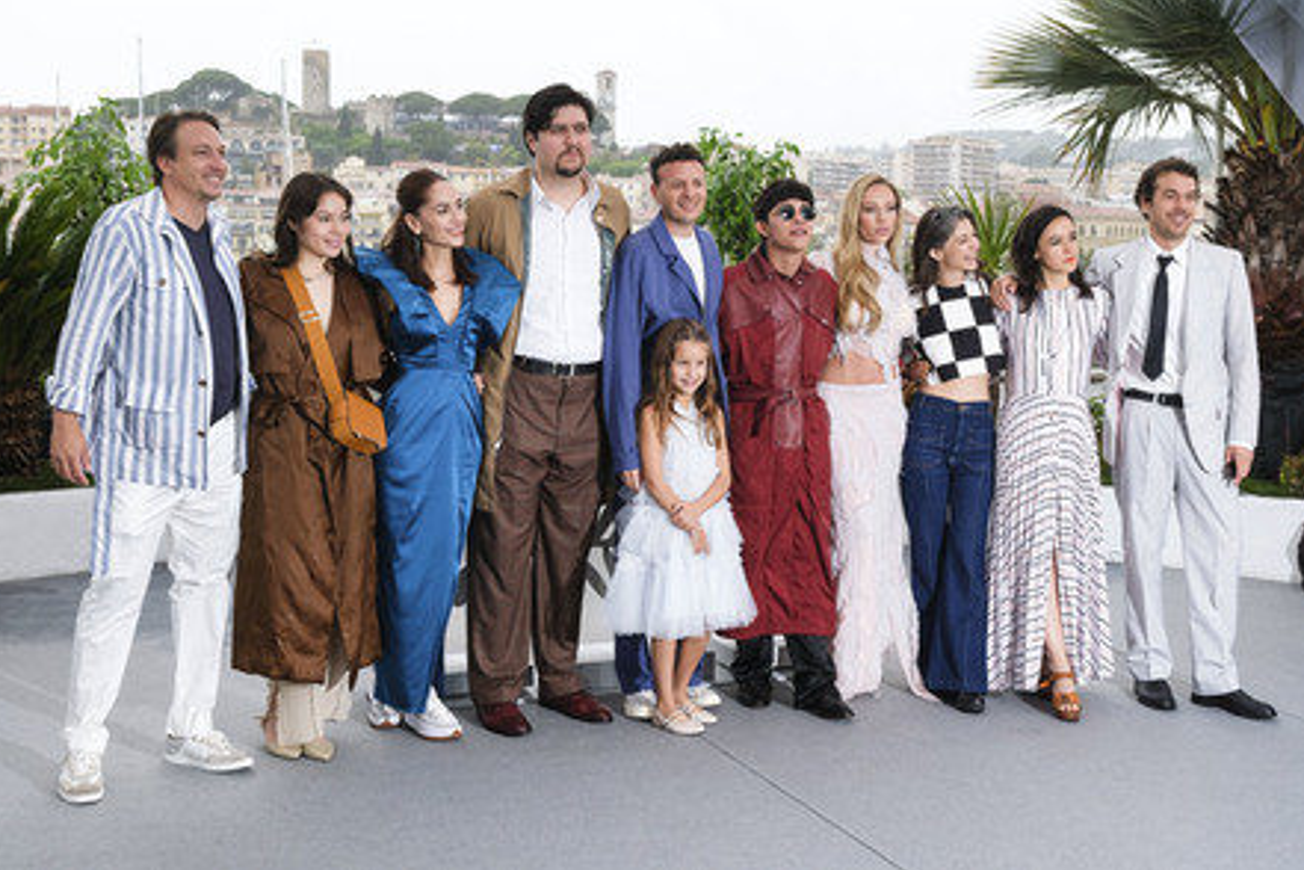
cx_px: 643
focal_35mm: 45
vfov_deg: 29.9
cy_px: 435
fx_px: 1630
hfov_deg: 43.6
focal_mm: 29.2
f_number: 6.4
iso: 400
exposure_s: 1/200
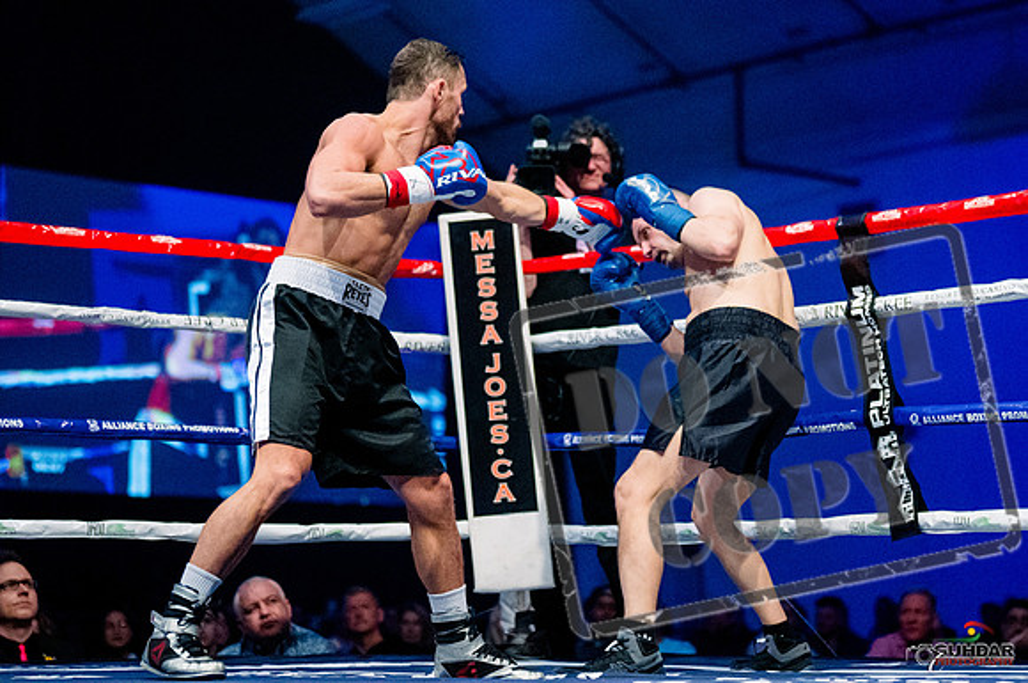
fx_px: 2459
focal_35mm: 86
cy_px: 289
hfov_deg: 23.6
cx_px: 590
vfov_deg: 15.8
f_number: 1.4
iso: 6400
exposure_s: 1/1600
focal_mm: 50
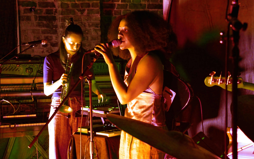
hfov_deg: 21.4
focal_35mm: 97
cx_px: 127
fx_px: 671
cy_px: 78
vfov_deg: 13.5
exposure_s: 1/50
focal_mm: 34.6
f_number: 4
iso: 5000
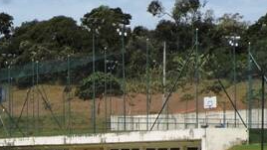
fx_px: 708
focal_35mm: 100
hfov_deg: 21.0
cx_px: 35
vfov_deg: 11.6
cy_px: 221
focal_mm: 4.3
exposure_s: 1/1250
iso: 100
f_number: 4.7
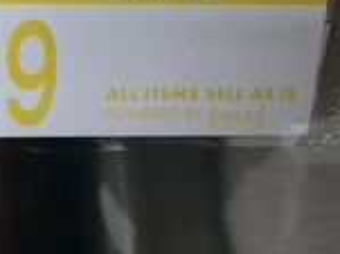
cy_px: 34
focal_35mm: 77
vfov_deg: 18.8
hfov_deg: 23.8
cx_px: -34
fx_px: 756
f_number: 1.8
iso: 20
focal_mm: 3
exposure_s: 1/162
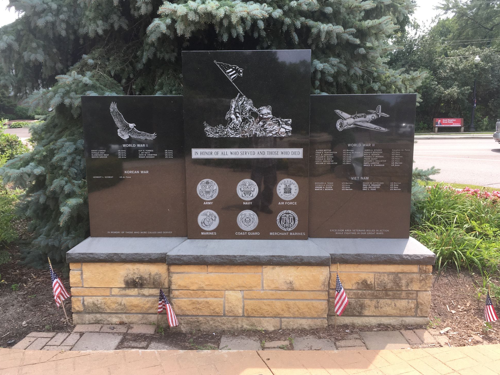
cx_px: 243
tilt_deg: -10.6
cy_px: 190
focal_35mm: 30
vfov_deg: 46.8
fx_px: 433
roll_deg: -0.9
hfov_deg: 60.0
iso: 25
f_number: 2.2
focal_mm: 4.15
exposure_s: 1/416
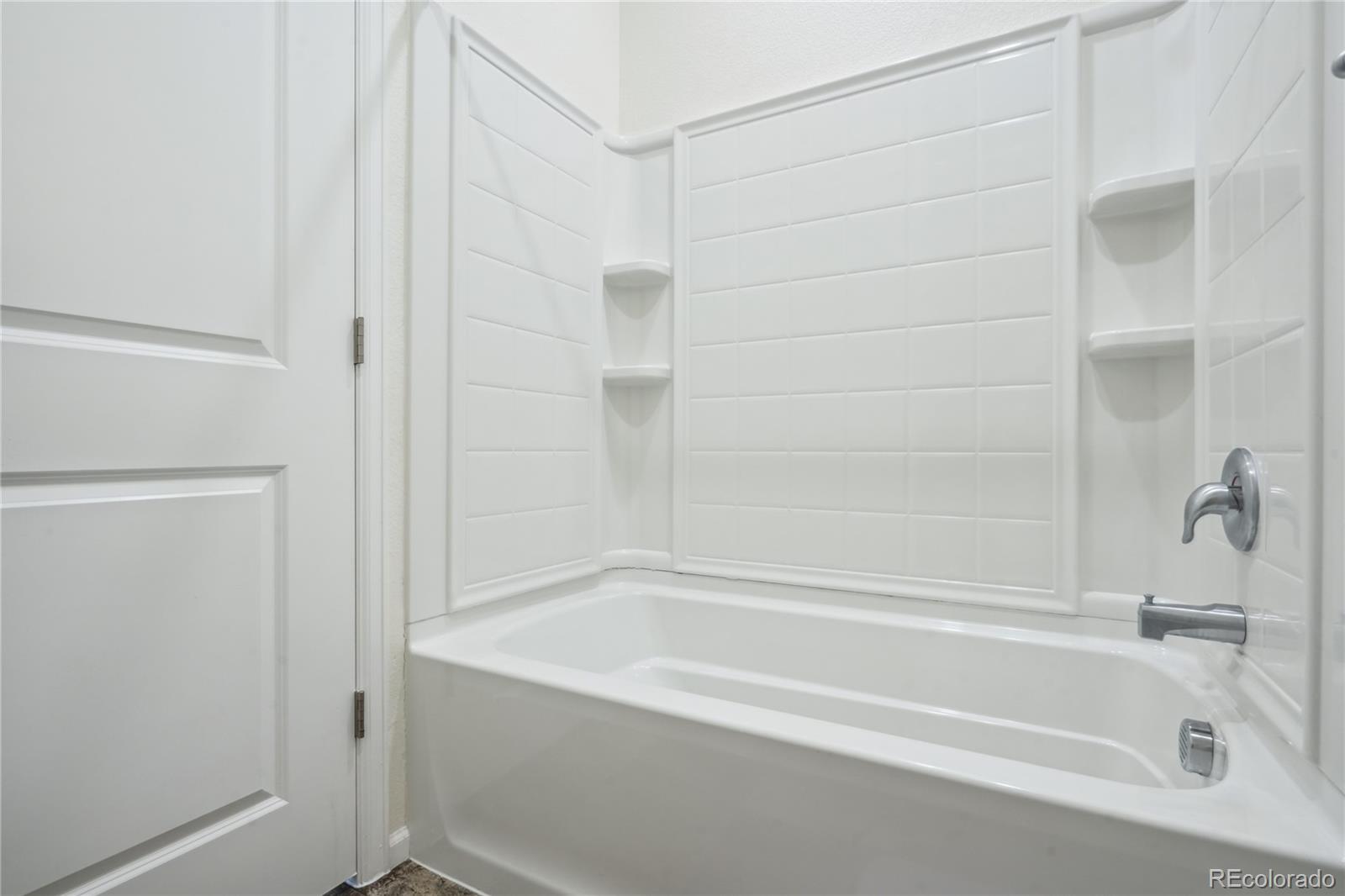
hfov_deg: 96.7
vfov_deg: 73.7
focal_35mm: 16
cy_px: 448
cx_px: 672
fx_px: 598
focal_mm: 16
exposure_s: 1/13
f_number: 11
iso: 400
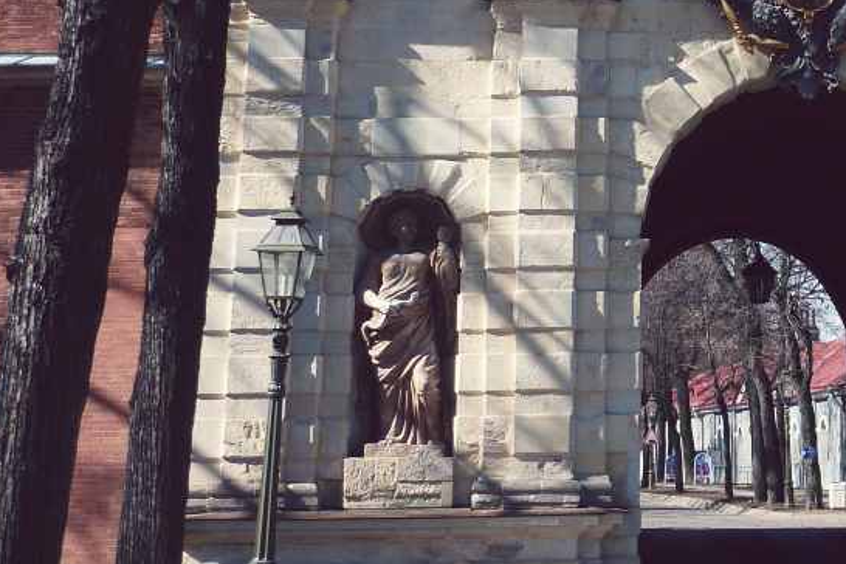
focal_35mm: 80
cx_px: 838
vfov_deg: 16.6
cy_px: -53
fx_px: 1880
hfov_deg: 24.3
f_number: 4
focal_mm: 5.7
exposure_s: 1/500
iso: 80
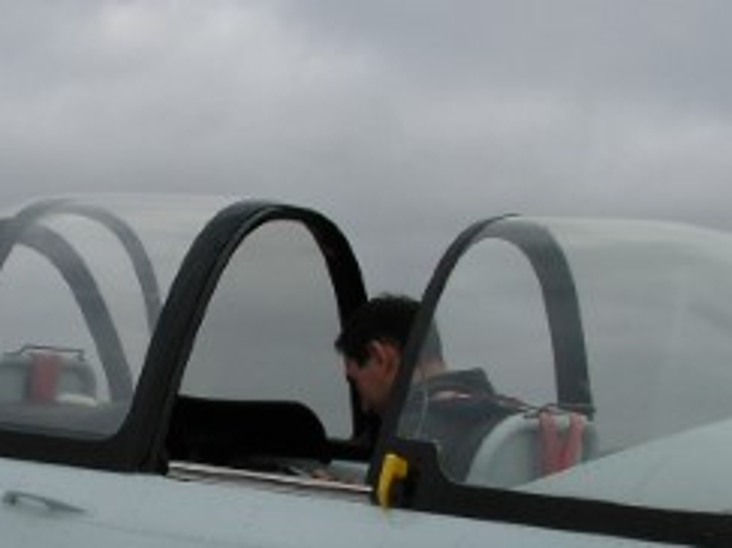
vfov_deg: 15.5
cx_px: 166
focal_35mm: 95
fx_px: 2008
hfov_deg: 20.5
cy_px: 434
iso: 50
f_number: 4.8
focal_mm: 6
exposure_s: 1/400
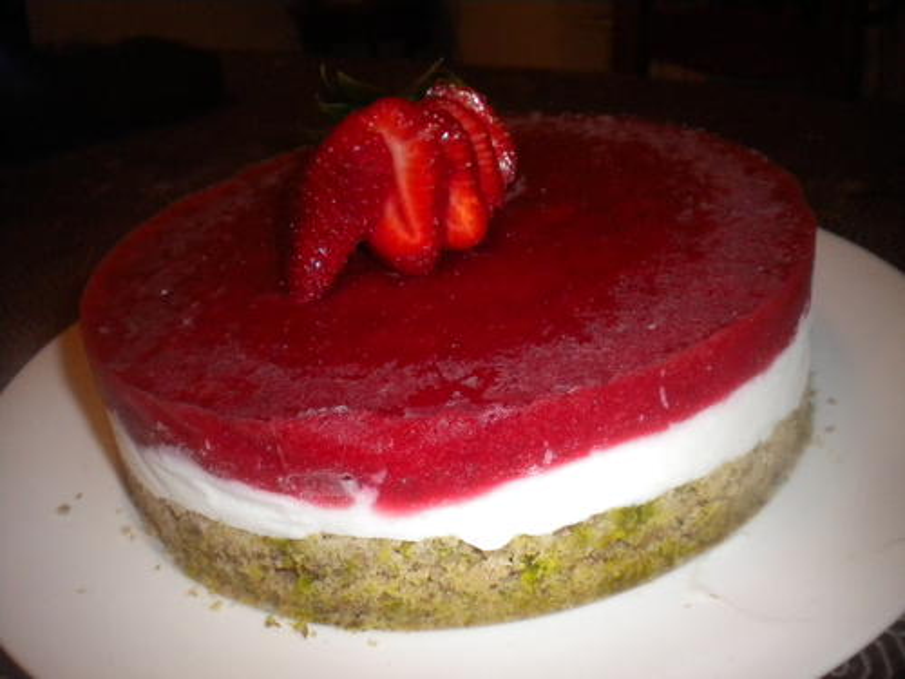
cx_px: 452
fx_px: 915
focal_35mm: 35
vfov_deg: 40.7
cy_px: 340
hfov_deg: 52.6
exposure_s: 1/30
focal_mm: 6.3
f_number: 4.6
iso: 400
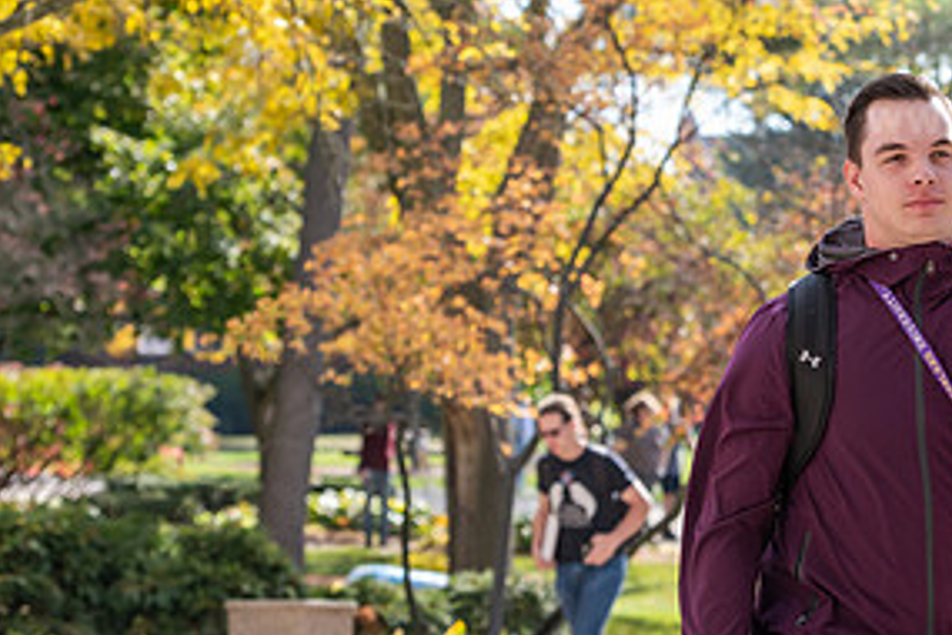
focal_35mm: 193
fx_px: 5103
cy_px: 189
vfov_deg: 7.1
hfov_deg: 10.6
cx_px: 715
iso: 250
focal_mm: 95
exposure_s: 1/320
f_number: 5.6
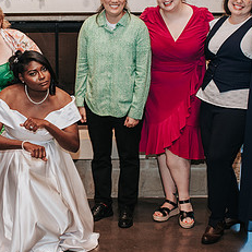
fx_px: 667
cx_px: 57
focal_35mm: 81
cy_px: 115
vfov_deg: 21.4
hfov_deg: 21.2
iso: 1000
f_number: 2.8
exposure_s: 1/160
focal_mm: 35
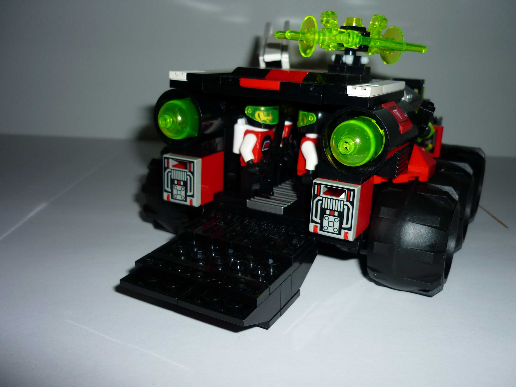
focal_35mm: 33
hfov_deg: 55.4
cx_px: 258
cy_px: 194
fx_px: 492
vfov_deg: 42.9
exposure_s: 1/60
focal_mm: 5.5
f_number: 2.8
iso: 100
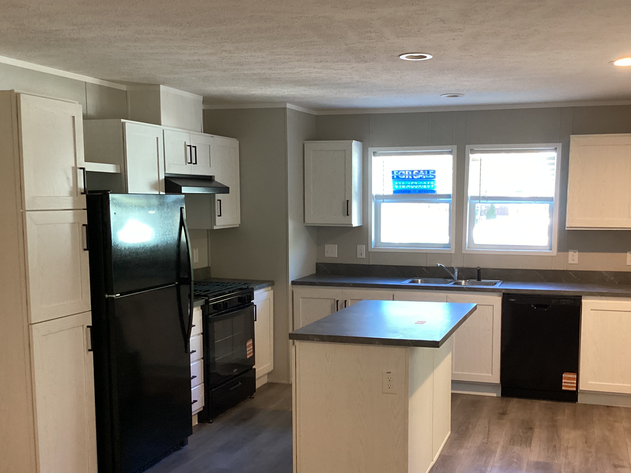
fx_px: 729
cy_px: 288
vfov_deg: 35.8
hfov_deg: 46.7
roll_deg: -0.2
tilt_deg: -8.4
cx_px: 357
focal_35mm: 40
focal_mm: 3.3
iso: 320
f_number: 2.4
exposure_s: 1/60
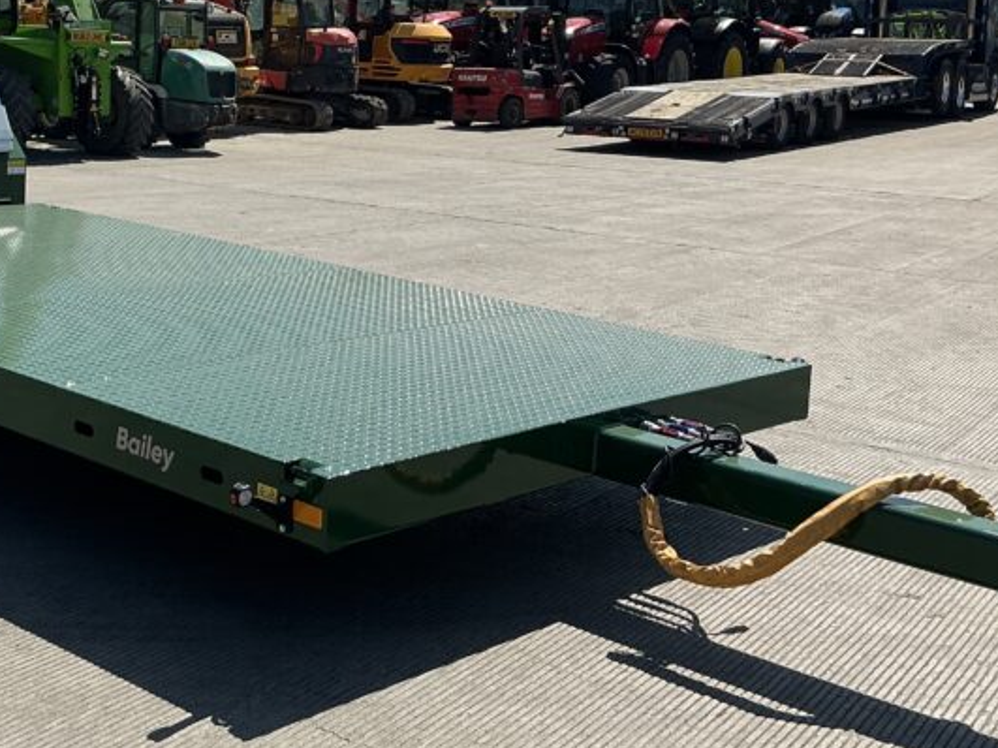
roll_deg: -1.7
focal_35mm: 54
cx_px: 335
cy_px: 216
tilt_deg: -2.9
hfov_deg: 35.2
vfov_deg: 26.8
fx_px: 1557
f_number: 1.8
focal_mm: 3
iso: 25
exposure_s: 1/2801
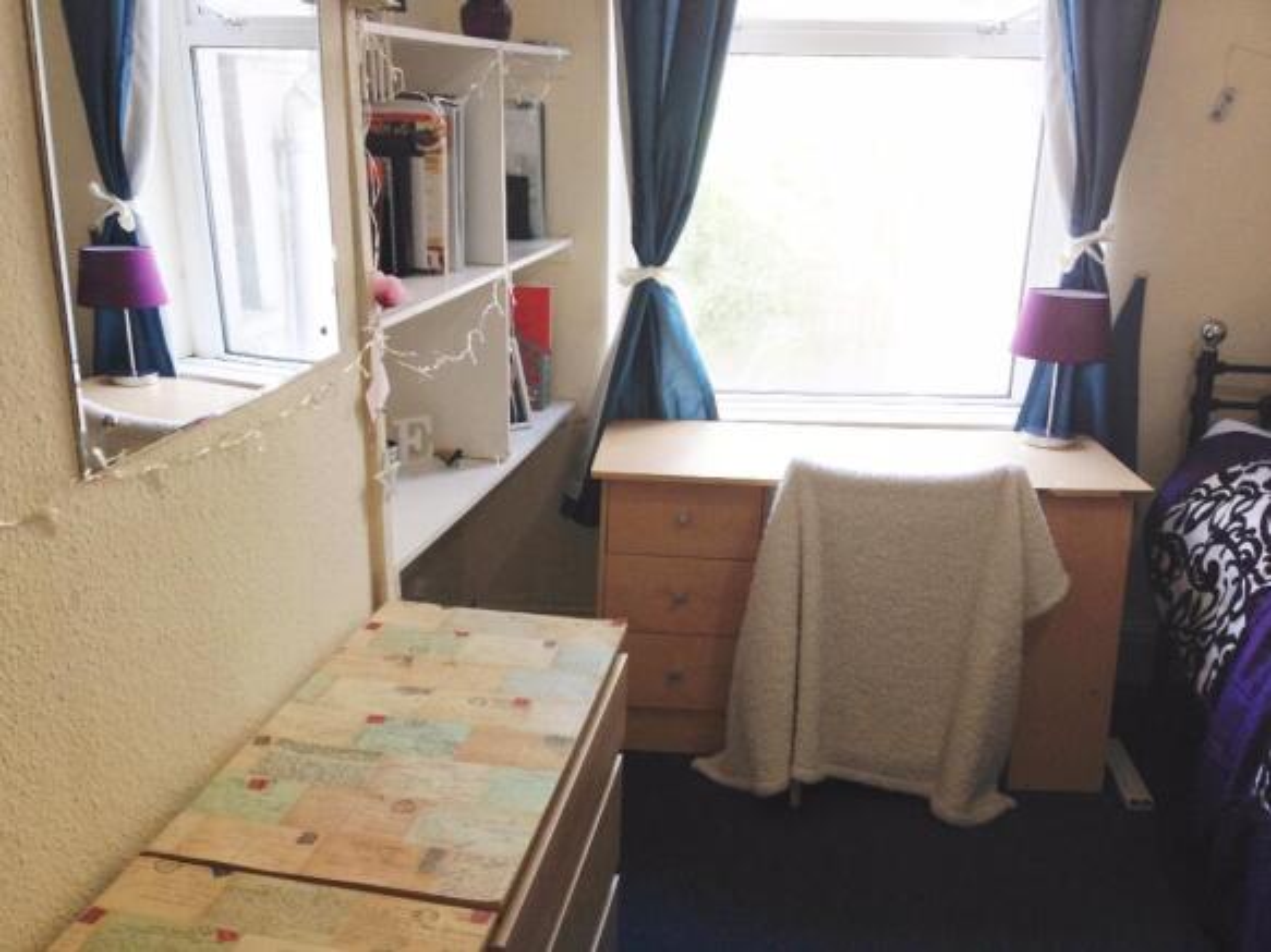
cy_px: 476
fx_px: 1285
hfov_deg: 52.6
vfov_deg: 40.7
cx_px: 636
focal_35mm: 35
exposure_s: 1/25
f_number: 2.4
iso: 50
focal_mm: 4.28
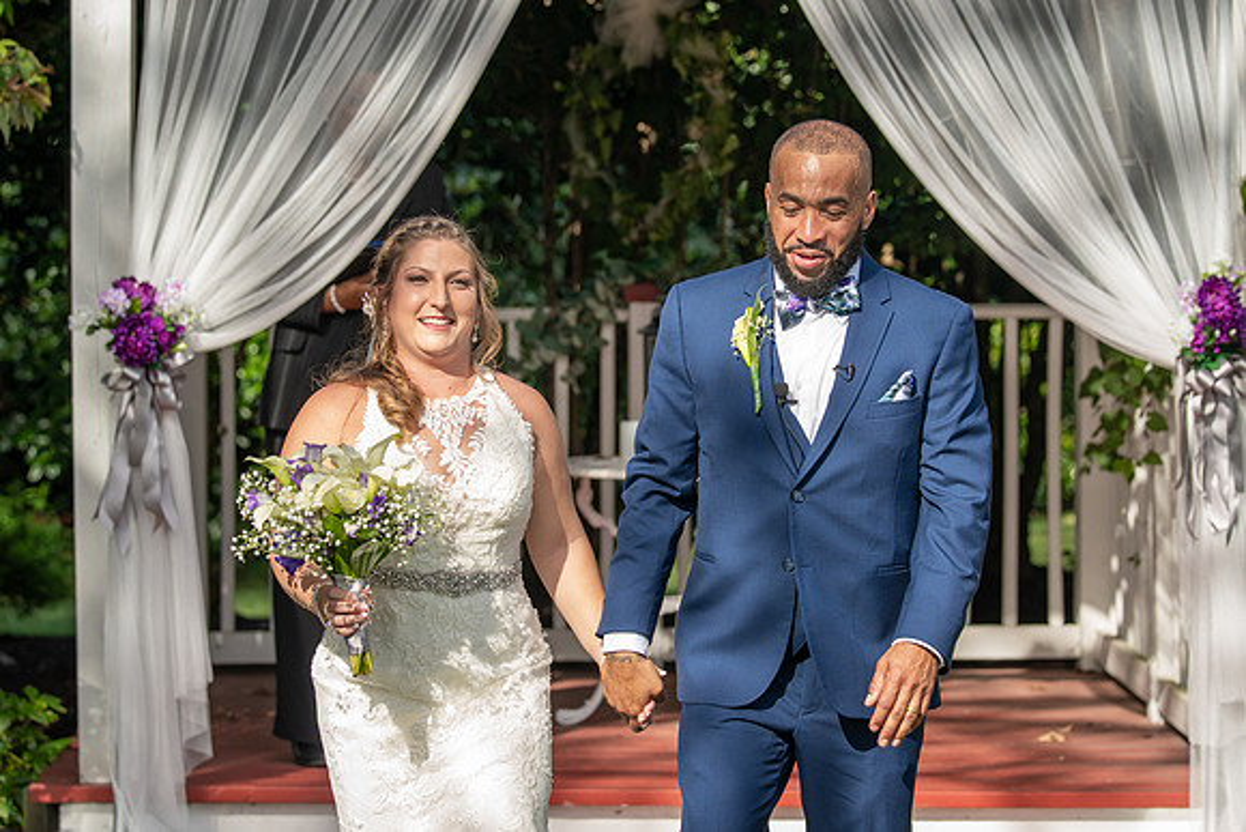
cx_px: 664
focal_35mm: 132
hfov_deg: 15.5
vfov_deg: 10.4
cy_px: 406
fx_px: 4565
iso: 50
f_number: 4
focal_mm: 97
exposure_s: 1/400
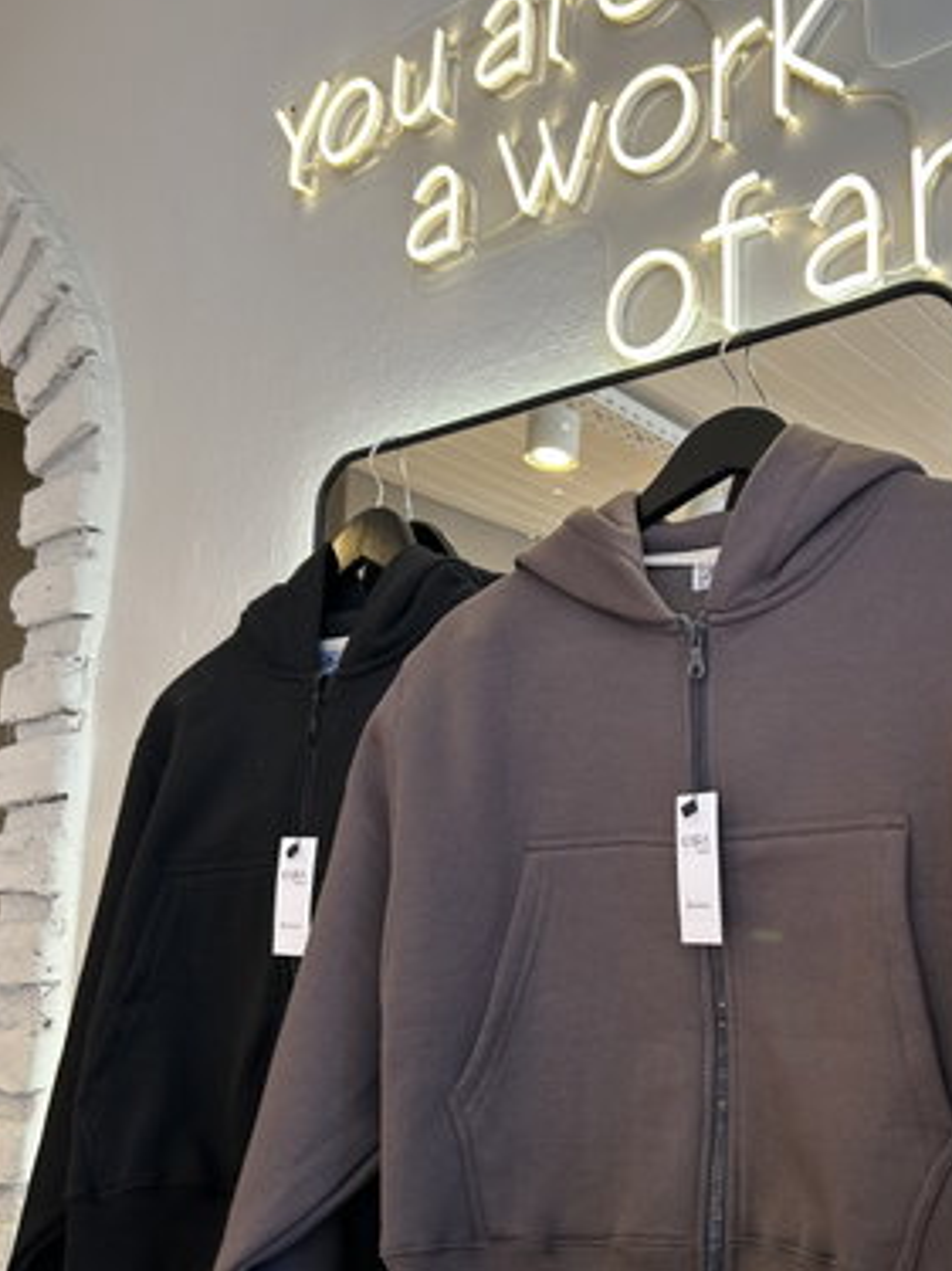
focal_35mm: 37
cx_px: 647
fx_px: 1358
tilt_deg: +11.5
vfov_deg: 50.1
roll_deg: -1.2
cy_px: 686
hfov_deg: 38.1
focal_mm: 5.7
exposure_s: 1/100
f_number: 1.5
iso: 64
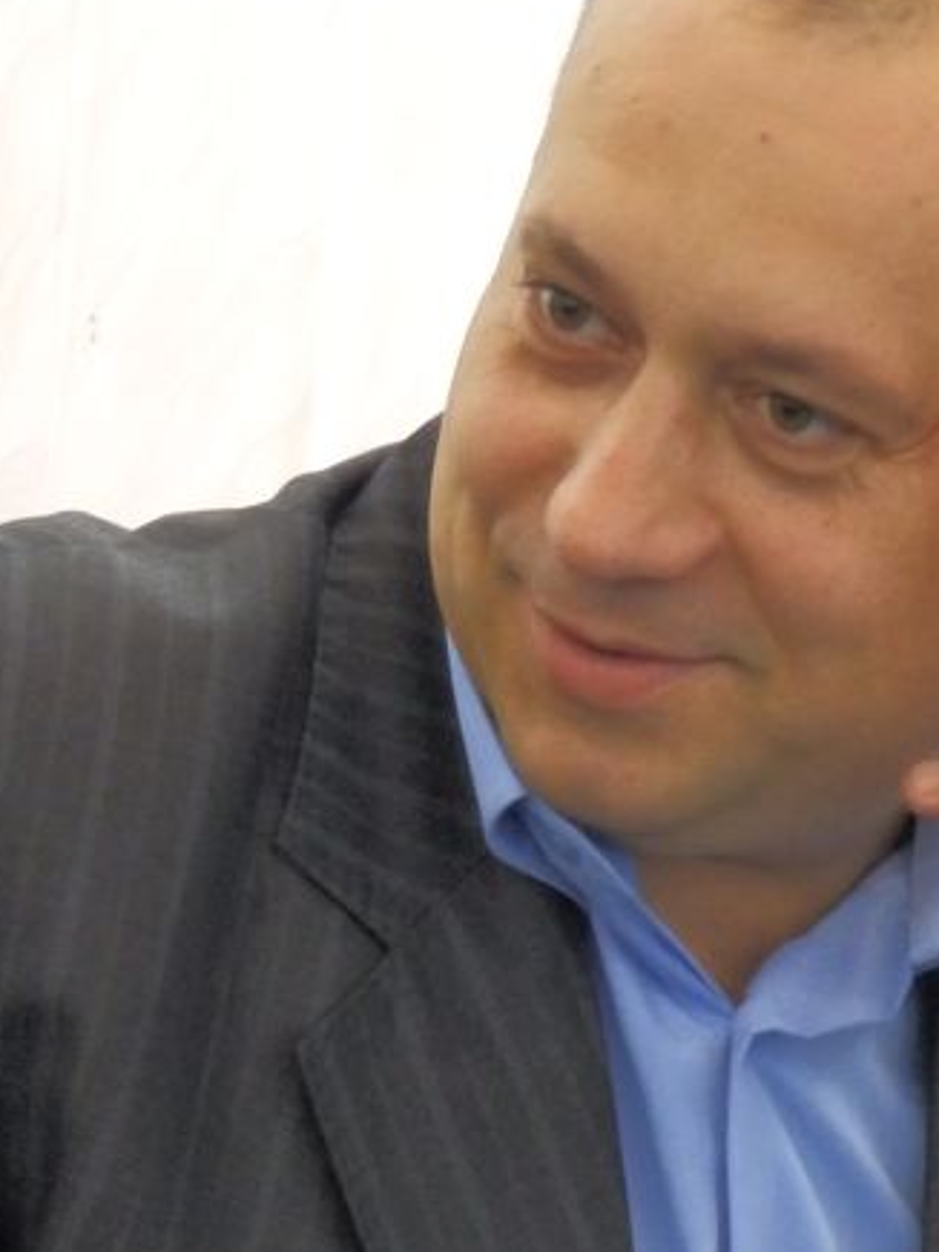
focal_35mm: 253
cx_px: 738
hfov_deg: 5.9
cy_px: 925
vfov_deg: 7.8
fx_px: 9151
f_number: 4.8
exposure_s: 1/20
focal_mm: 20.6
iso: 800
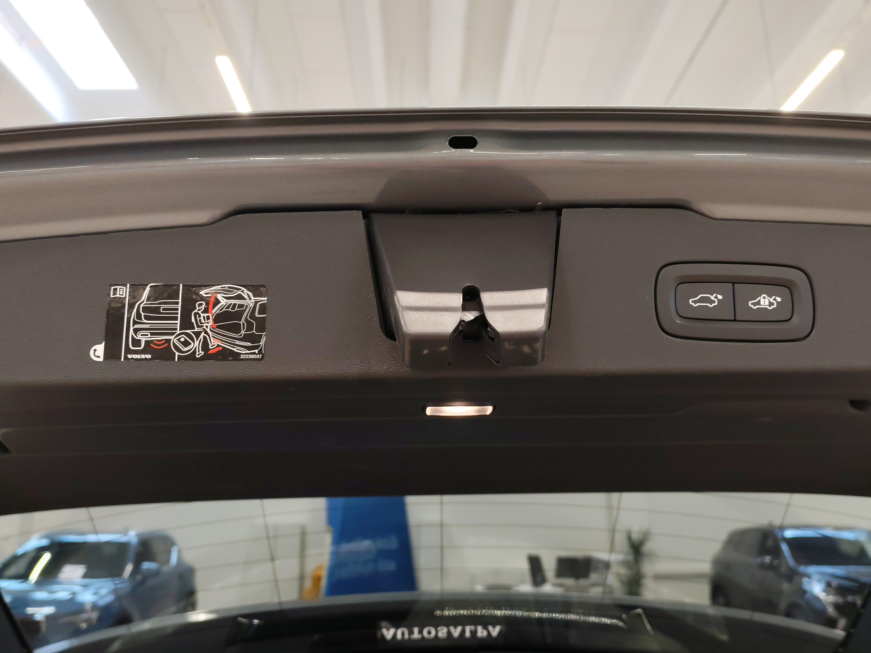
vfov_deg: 42.9
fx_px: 830
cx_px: 436
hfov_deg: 55.4
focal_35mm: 33
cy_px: 326
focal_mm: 6.12
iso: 400
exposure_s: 1/100
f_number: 1.9
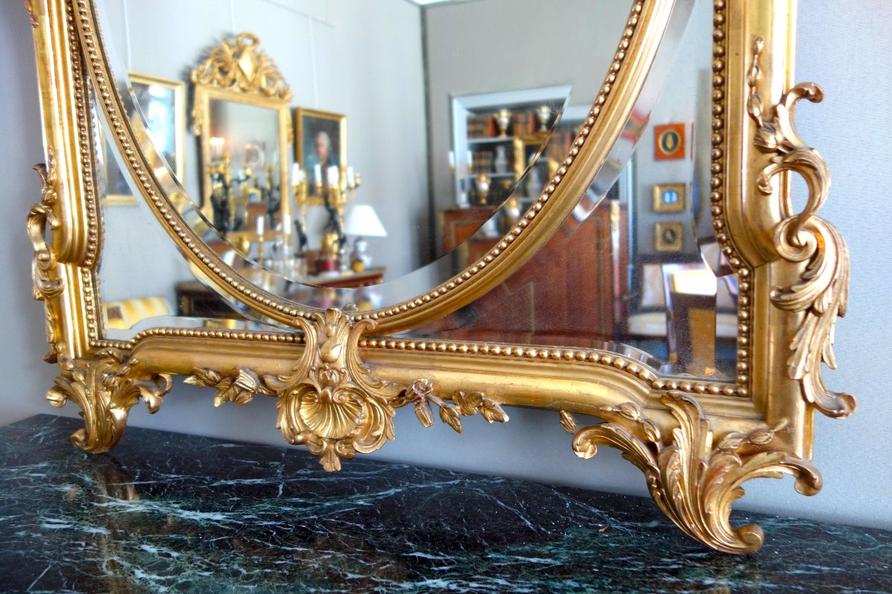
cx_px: 446
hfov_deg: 65.5
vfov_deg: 46.4
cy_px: 297
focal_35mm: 28
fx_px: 694
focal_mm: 10.4
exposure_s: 1/30
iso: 200
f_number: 1.8
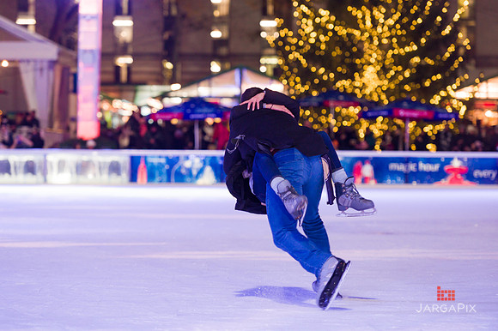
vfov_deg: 10.1
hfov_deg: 15.2
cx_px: 249
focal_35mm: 135
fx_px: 1866
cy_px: 166
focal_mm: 135
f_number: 3.2
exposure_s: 1/200
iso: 2000
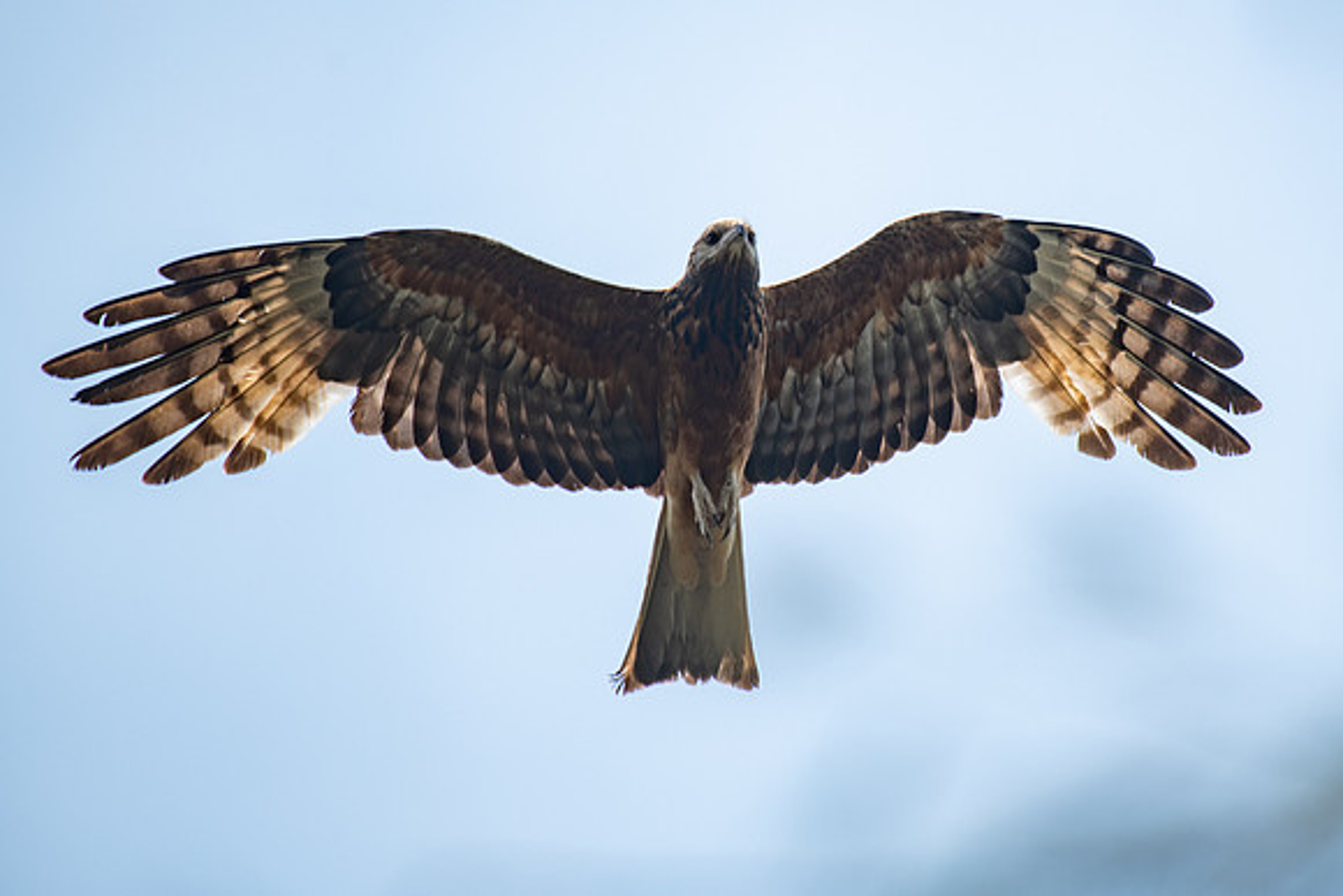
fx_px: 25864
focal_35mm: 693
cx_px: 850
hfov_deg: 3.0
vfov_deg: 2.0
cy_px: 318
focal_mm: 500
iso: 80
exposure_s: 1/640
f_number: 5.6
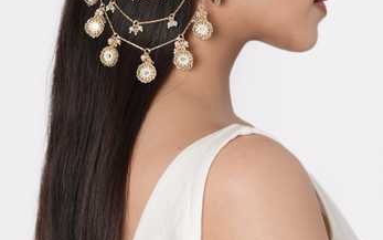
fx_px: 564
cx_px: 192
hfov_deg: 37.5
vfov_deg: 23.4
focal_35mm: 54
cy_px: 30
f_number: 9.5
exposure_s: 1/125
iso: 125
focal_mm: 35
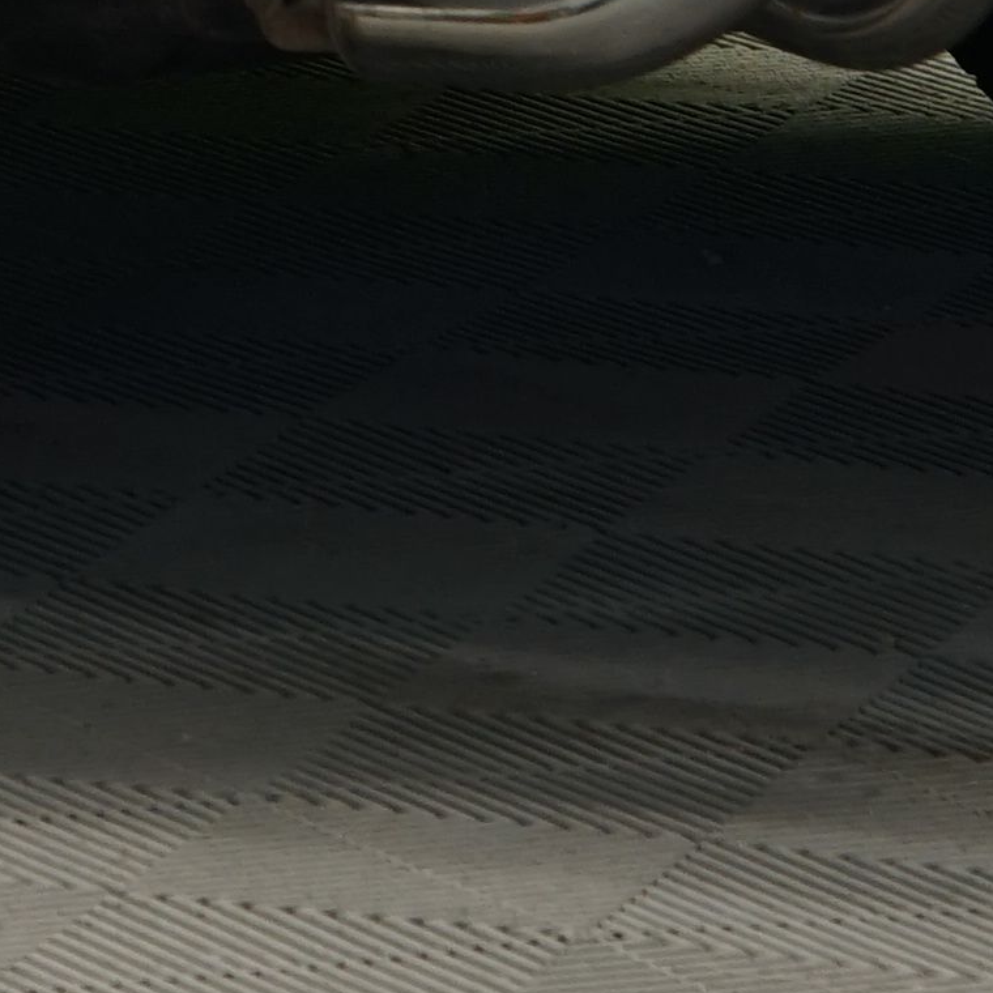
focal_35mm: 463
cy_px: -1499
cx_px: -958
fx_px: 15027
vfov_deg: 3.7
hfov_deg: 3.7
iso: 500
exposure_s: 1/15
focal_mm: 69
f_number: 5.6
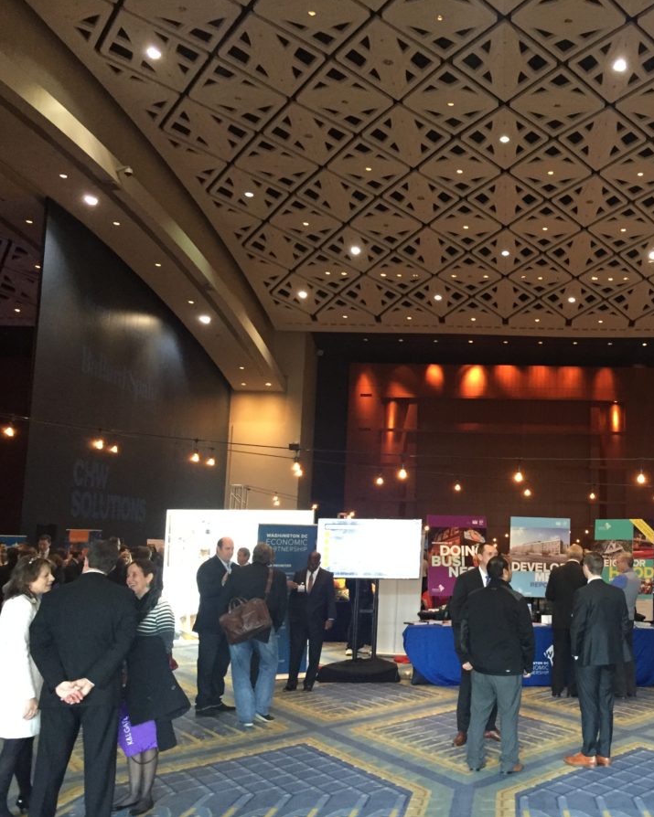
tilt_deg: +9.1
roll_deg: -1.0
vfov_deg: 47.9
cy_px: 408
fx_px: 920
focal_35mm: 38
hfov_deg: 37.6
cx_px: 534
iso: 250
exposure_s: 1/30
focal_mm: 4.15
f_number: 2.2
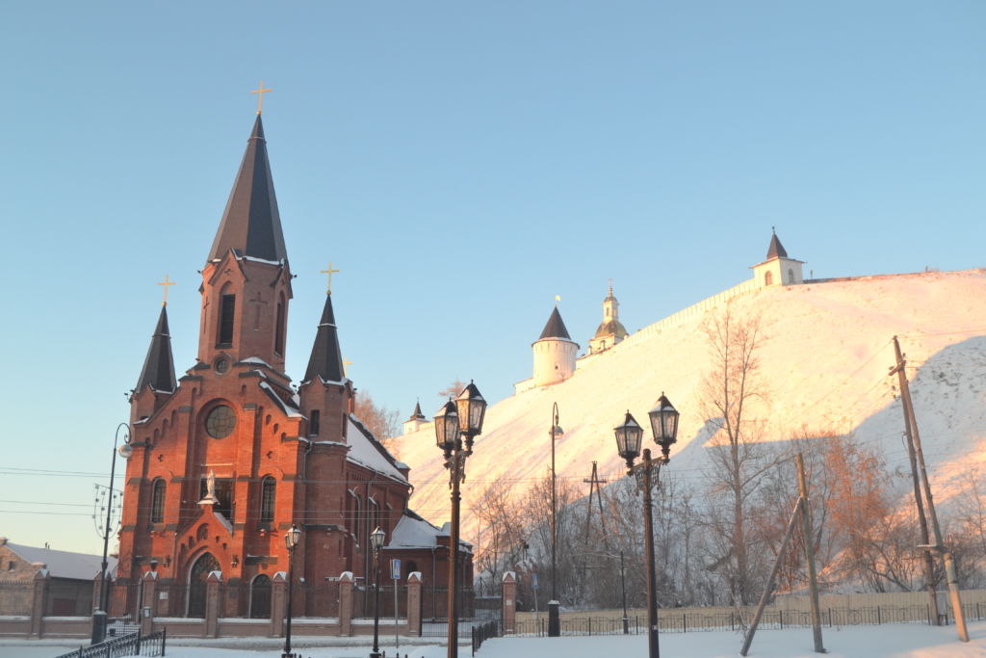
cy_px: 329
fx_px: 1068
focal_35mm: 39
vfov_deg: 34.2
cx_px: 493
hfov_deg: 49.5
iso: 400
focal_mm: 26
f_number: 6.3
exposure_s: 1/160
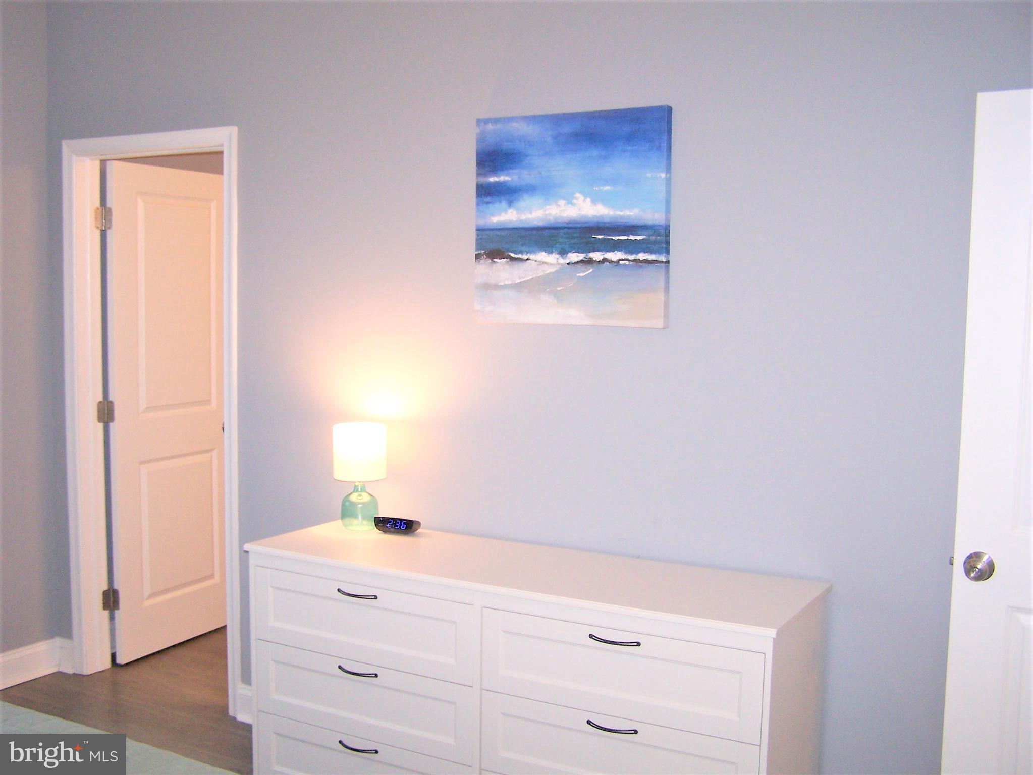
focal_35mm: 38
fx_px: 1134
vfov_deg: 37.7
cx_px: 516
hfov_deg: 49.0
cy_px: 388
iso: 140
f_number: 2.8
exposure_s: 1/60
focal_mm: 6.3
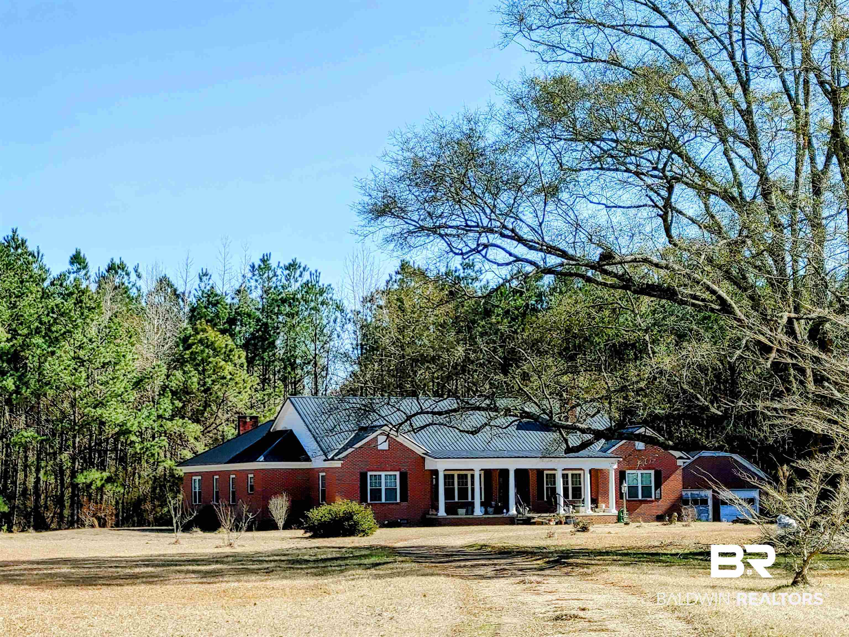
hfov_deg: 25.0
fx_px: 1913
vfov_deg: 18.9
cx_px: 424
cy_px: 318
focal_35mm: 78
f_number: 1.8
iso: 50
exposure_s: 1/676
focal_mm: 5.58
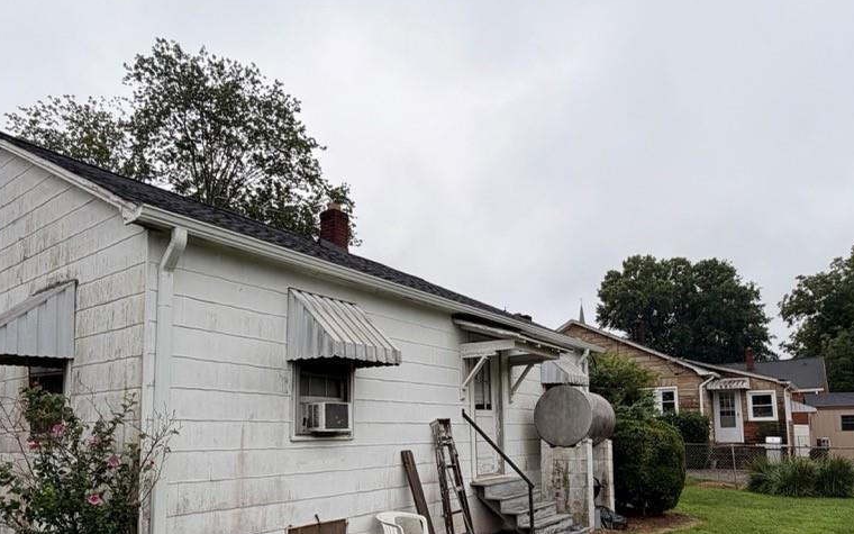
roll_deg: +2.1
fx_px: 582
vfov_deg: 47.9
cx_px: 438
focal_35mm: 25
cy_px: 382
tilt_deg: +5.6
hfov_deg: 72.5
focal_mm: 2.22
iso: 25
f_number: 2.2
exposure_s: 1/770
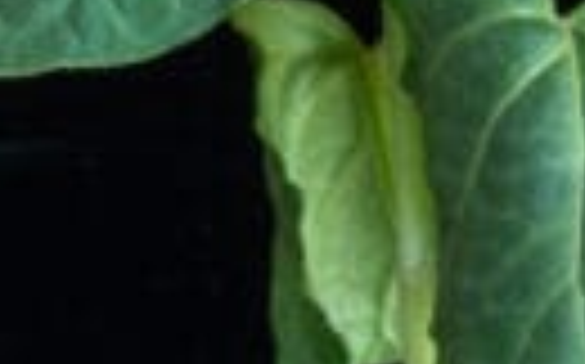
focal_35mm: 409
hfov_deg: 5.1
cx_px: 678
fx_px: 6515
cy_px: 359
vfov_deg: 3.2
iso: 100
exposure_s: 5
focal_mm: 60
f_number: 36
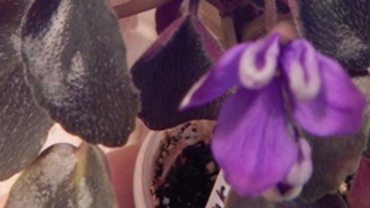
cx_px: 199
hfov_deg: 31.4
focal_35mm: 67
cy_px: -114
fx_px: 657
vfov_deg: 16.2
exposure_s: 1/13
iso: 400
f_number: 3
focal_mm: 4
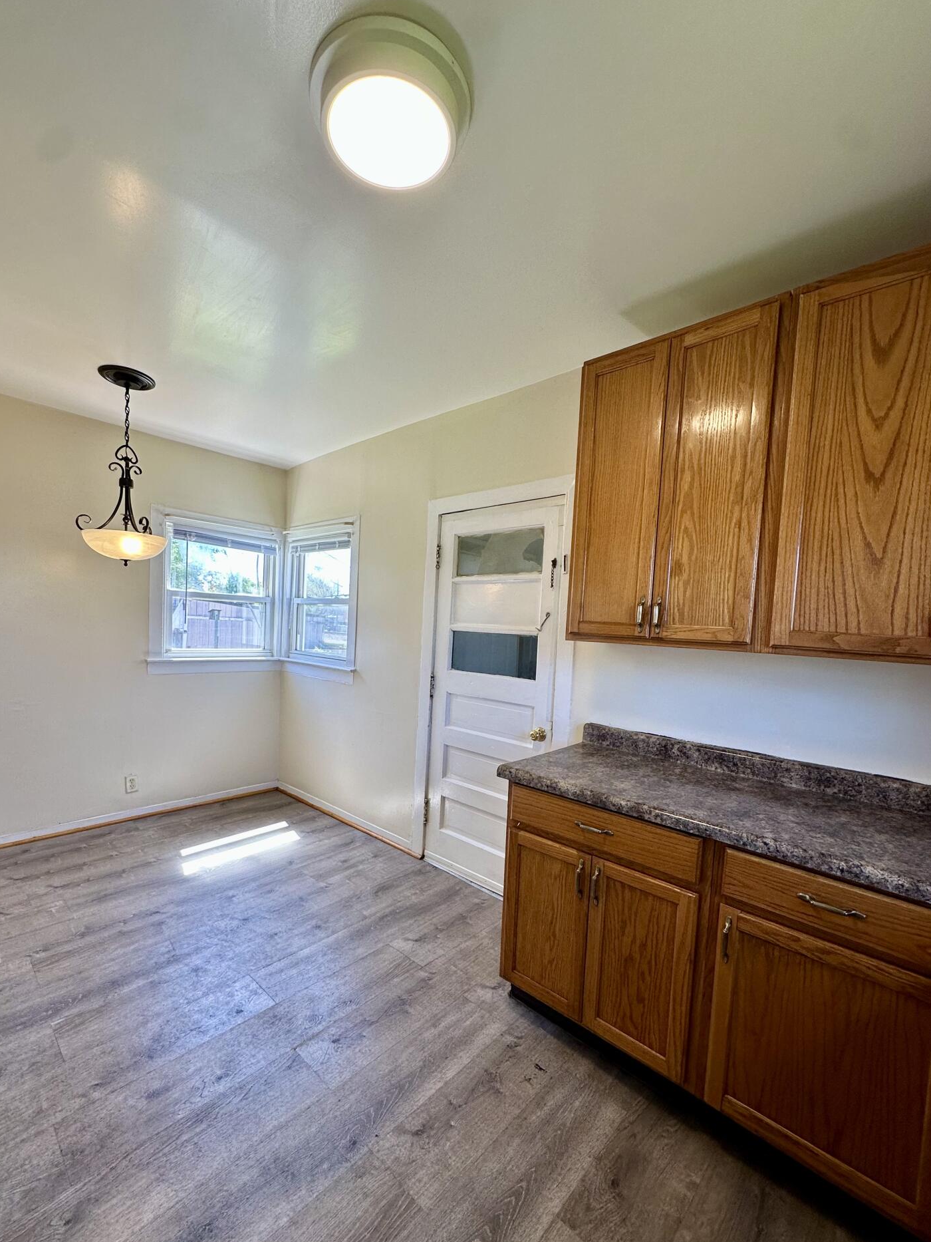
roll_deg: -3.6
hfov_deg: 81.7
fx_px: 538
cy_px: 661
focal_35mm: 15
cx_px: 438
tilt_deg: -2.8
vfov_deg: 98.0
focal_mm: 2.22
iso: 64
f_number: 2.2
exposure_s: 1/120
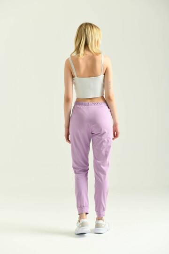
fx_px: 528
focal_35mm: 75
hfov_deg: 18.2
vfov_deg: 27.0
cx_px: 84
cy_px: 127
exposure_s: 1/160
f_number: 5.6
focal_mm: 75
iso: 125
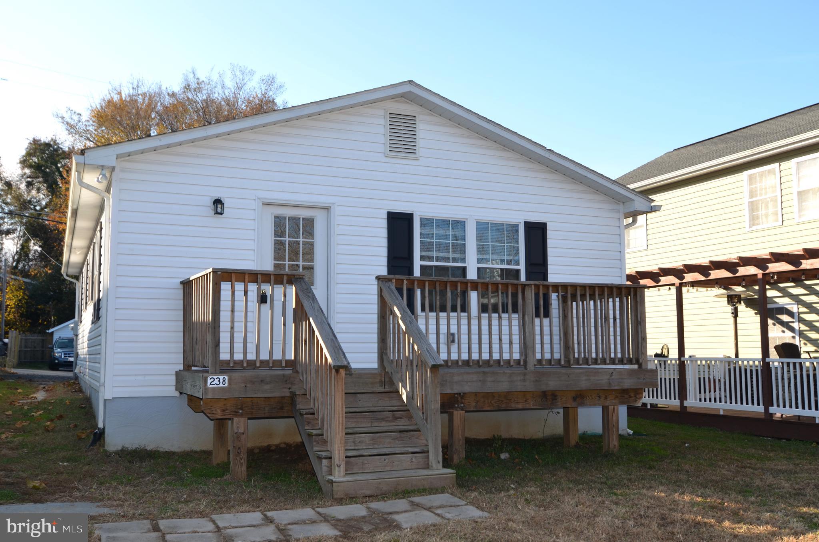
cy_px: 271
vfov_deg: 36.7
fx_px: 817
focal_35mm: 36
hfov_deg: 53.2
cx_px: 410
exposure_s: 1/200
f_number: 7.1
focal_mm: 24
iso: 100
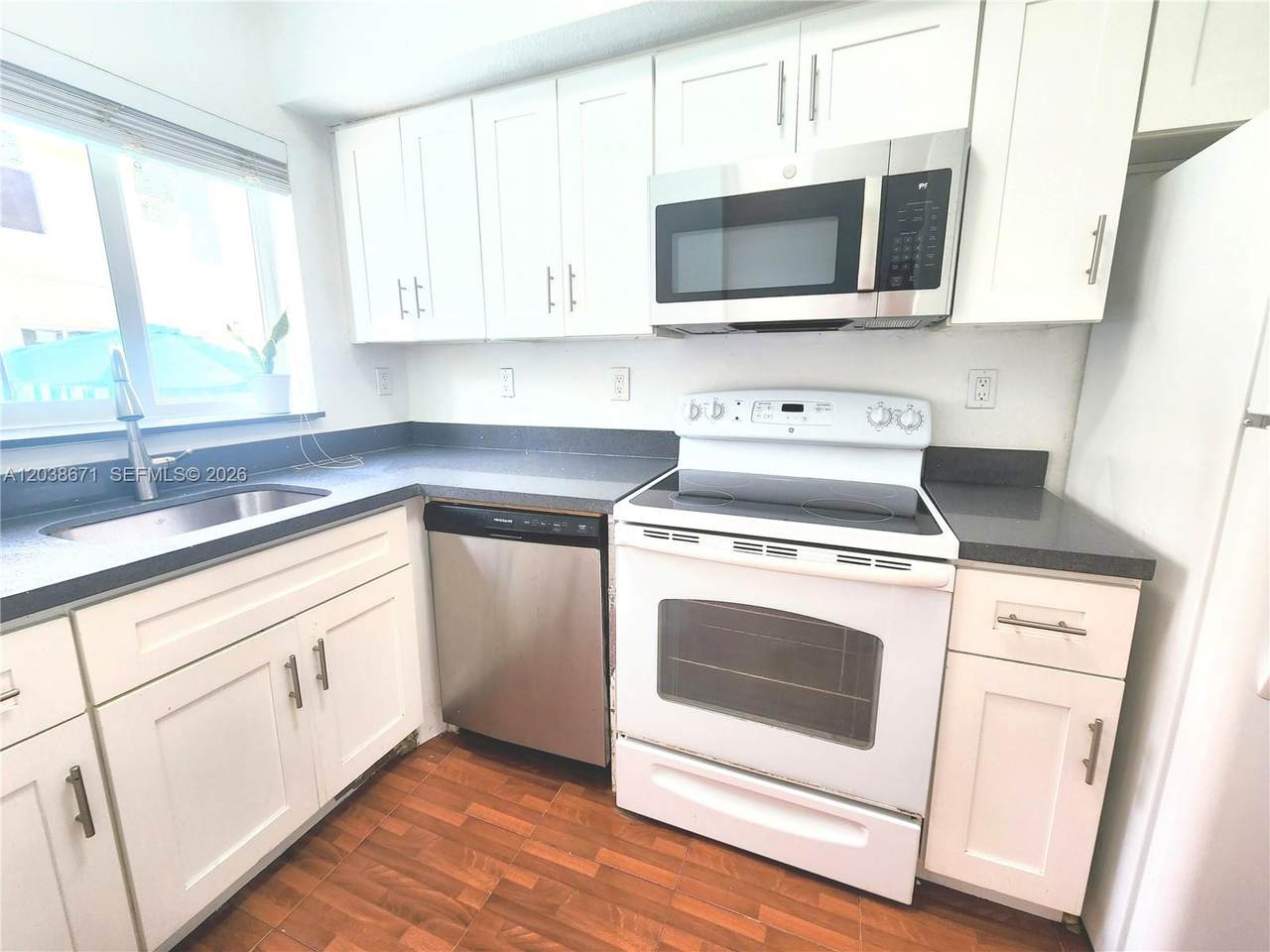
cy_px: 476
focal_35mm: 13
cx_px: 635
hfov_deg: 106.2
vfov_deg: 89.9
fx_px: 477
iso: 64
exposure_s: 1/60
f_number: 2.2
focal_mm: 2.2
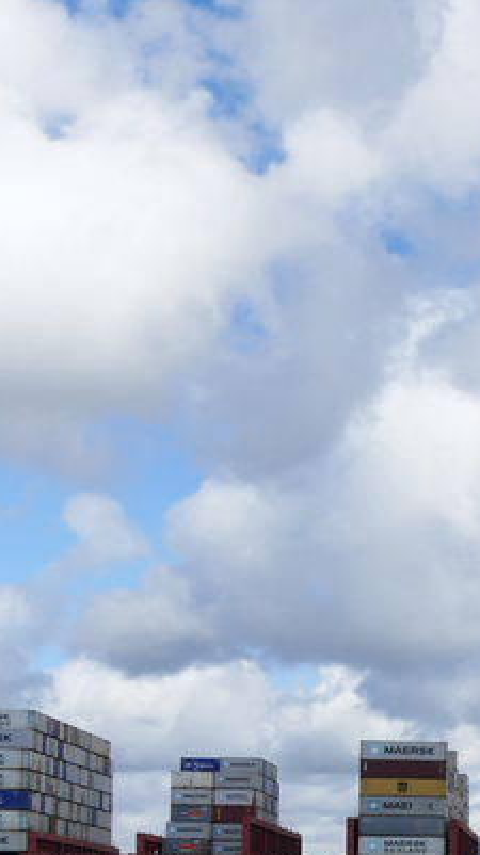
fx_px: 2312
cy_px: 837
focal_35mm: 102
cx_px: 1071
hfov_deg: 10.5
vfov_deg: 20.4
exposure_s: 1/1600
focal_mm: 10.85
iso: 125
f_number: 4.5
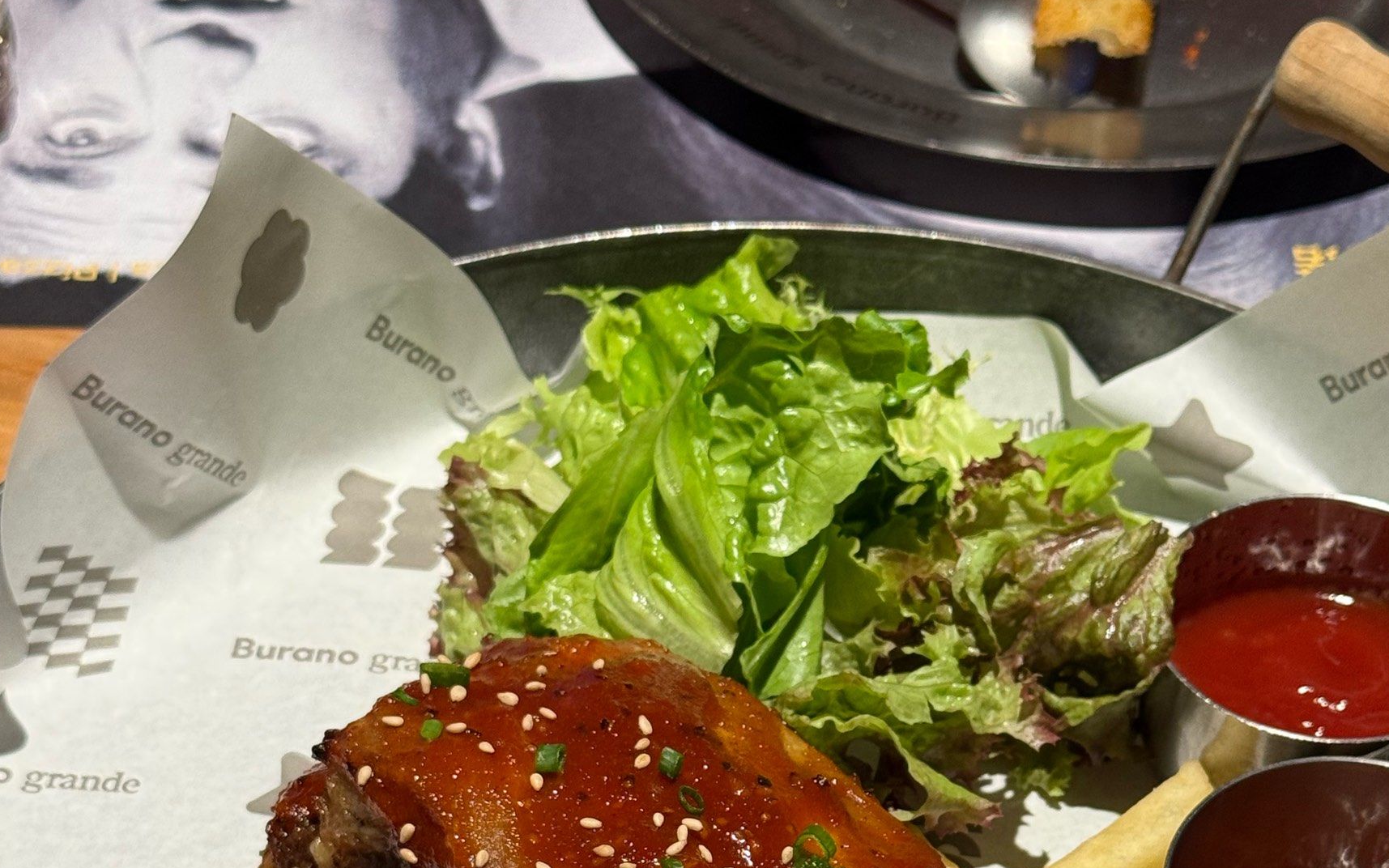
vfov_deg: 15.8
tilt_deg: -48.4
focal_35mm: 81
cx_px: 765
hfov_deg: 25.5
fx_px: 3066
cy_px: 896
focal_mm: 6.76
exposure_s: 1/60
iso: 100
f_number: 1.78
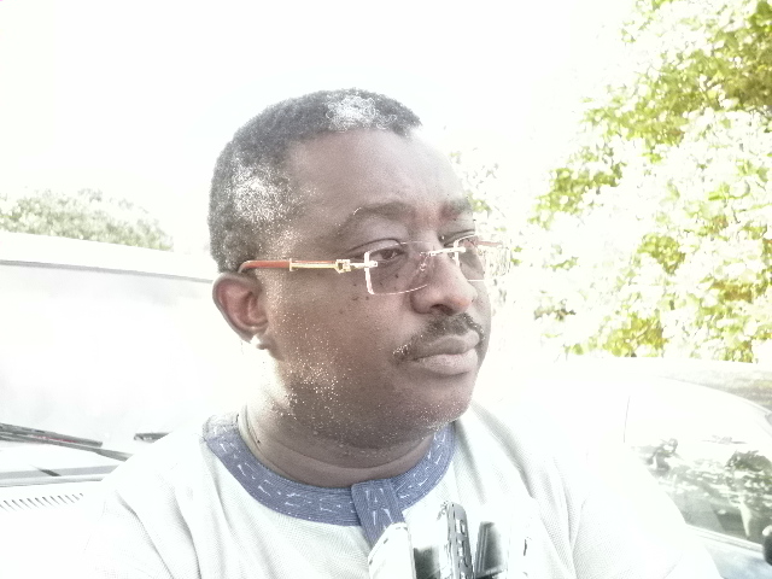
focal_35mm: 44
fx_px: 981
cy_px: 290
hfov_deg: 42.9
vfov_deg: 32.9
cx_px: 386
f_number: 3.5
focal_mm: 7.9
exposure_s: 1/320
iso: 800
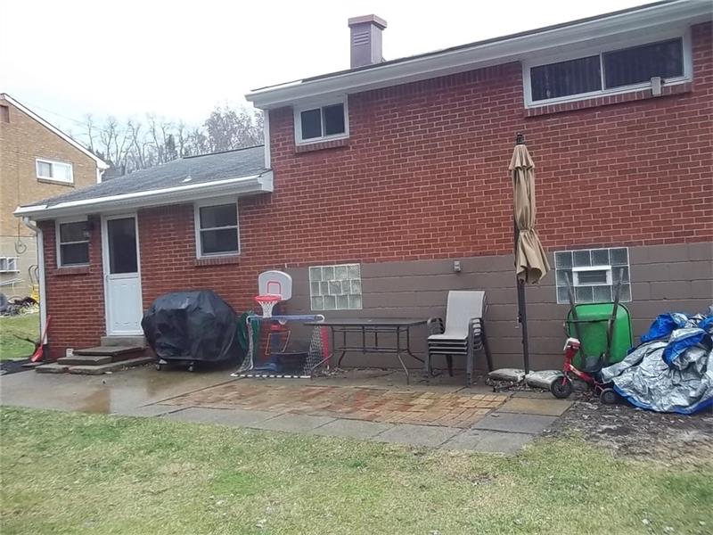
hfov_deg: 56.8
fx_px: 659
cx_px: 356
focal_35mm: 32
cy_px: 268
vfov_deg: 44.2
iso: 80
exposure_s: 1/160
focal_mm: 5.7
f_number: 2.9
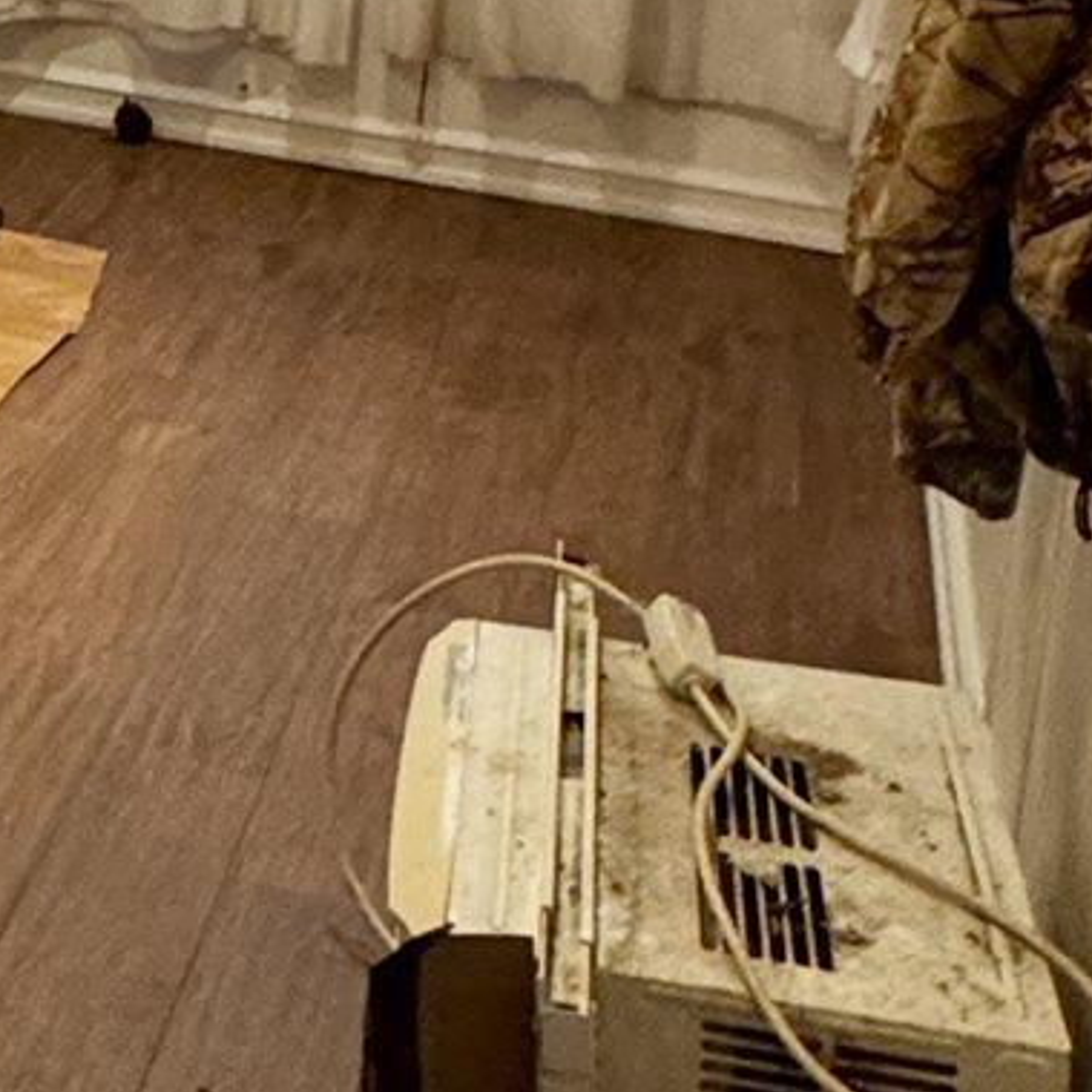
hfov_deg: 20.8
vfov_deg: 21.0
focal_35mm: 75
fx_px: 2677
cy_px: -310
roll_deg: -2.6
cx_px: -353
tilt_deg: -7.4
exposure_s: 1/60
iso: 500
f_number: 2.2
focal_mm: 2.22
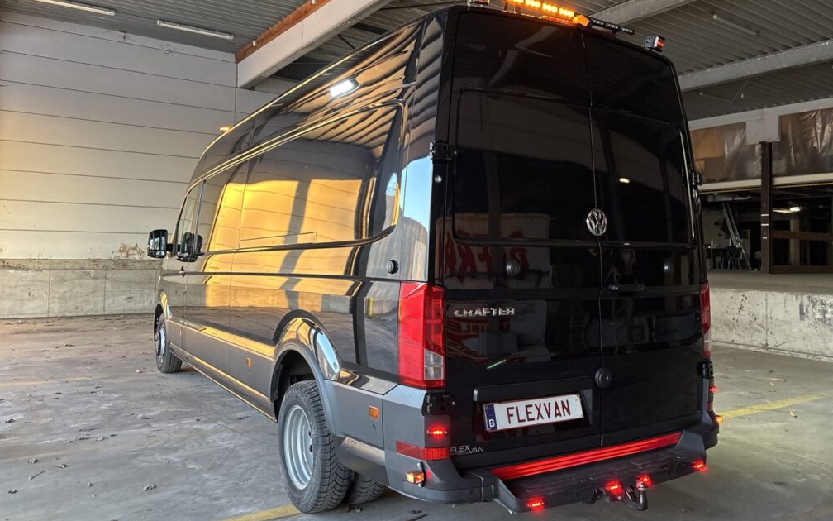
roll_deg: -1.3
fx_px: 636
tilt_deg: +1.8
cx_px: 419
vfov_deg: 44.4
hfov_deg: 66.5
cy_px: 222
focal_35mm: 28
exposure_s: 1/51
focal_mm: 5.96
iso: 250
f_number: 1.6
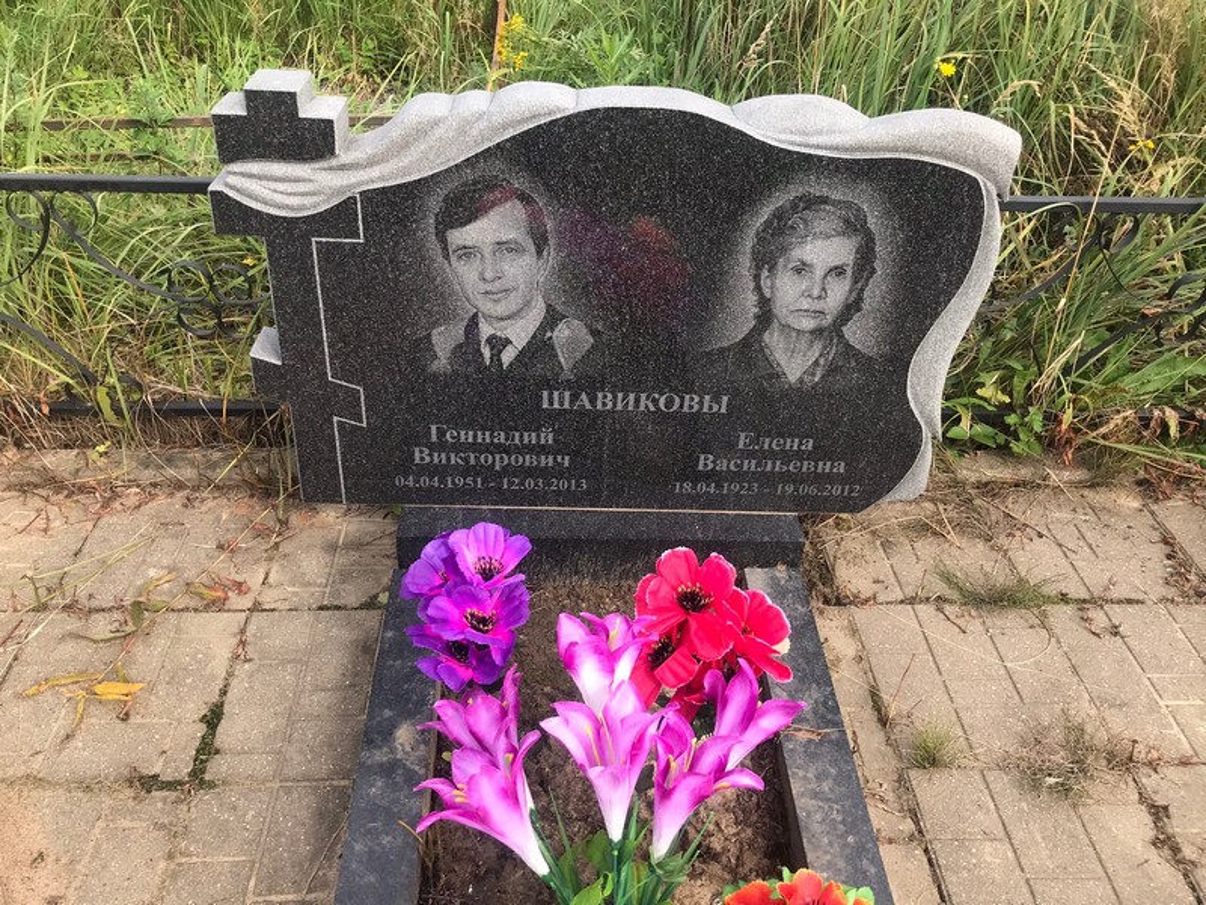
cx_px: 603
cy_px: 452
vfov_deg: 49.7
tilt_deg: -36.0
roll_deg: -2.1
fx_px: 976
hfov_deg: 63.4
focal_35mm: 28
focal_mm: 3.99
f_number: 1.8
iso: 20
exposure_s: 1/544
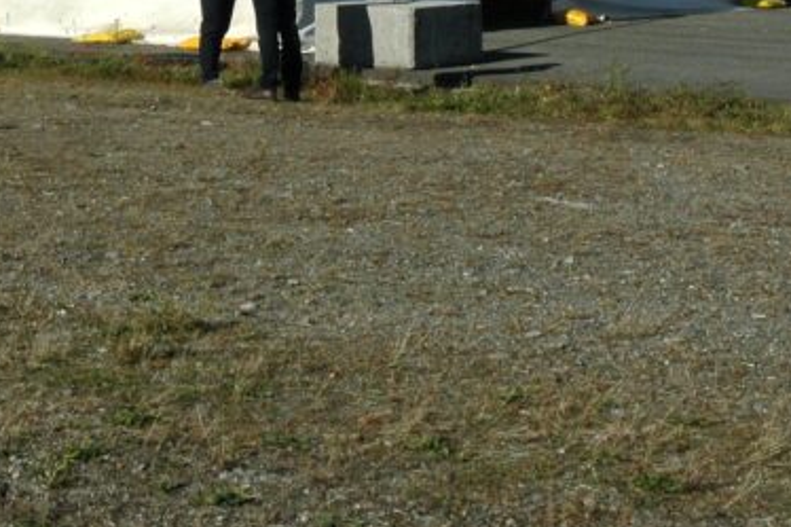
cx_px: 159
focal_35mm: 127
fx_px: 2797
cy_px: -164
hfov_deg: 16.0
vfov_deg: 10.5
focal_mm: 31
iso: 200
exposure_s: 1/250
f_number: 16
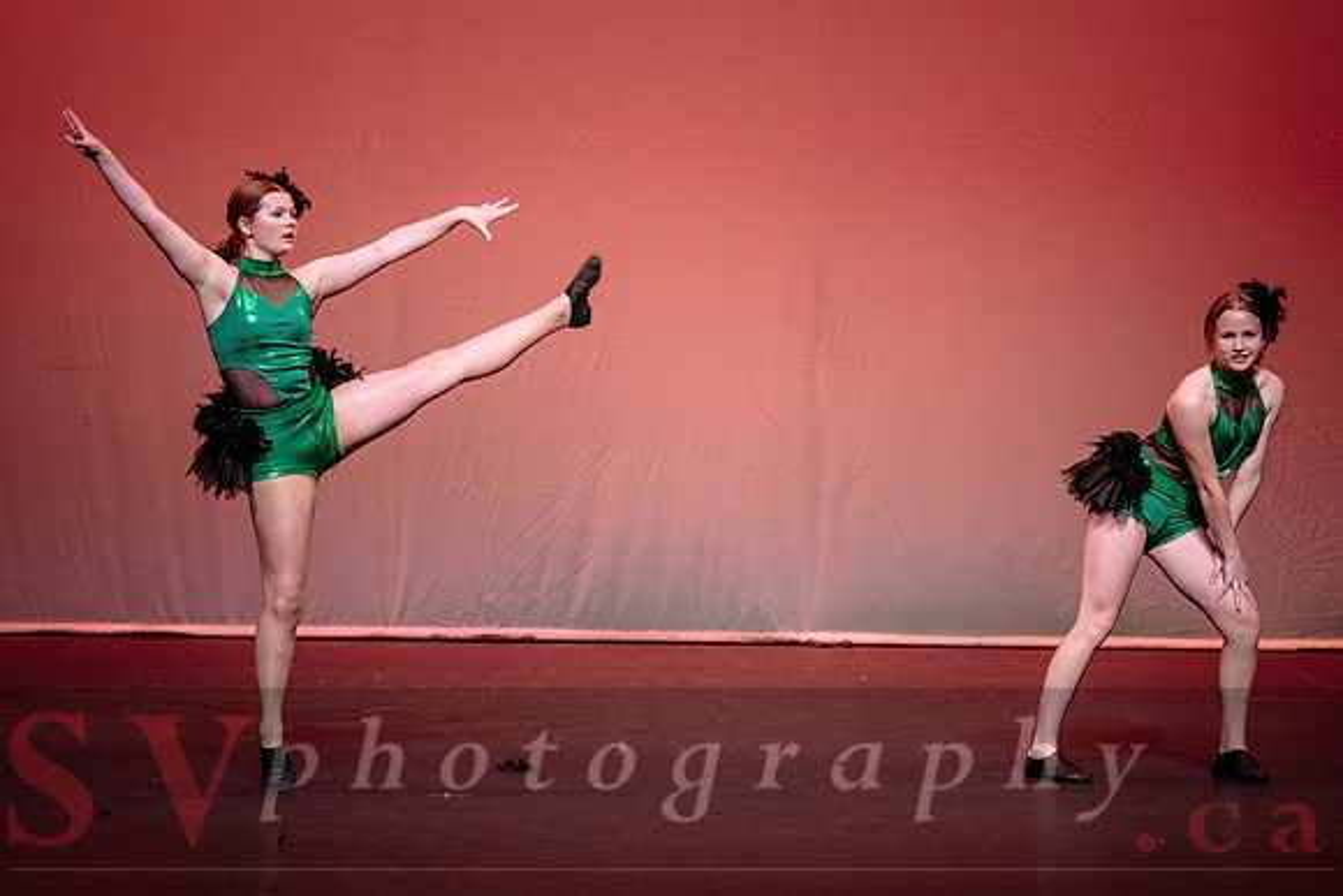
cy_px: 489
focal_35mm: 171
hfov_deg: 12.0
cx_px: 738
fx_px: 6388
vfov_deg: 8.0
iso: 1250
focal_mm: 155
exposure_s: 1/500
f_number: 2.8
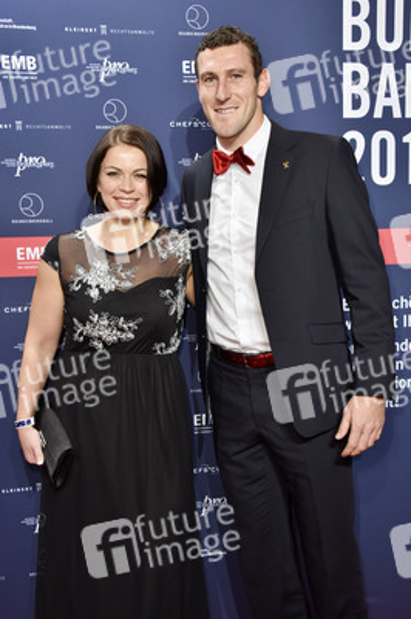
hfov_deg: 31.8
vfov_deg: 46.4
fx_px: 720
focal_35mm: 42
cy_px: 310
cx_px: 206
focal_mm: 42
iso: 1000
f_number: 6.3
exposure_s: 1/160
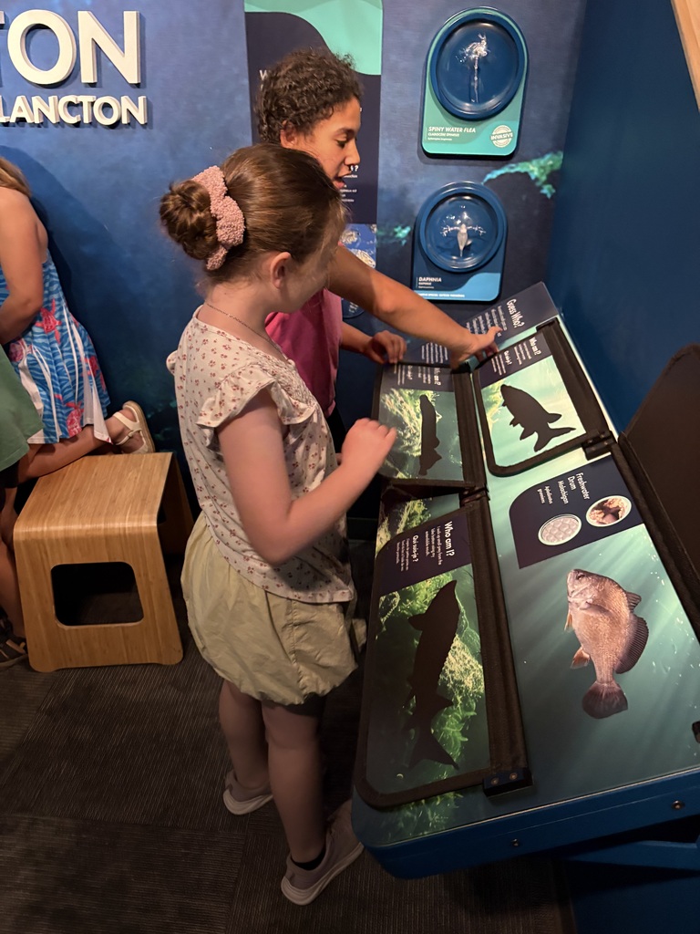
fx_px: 701
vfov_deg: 67.3
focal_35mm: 26
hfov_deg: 53.1
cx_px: 350
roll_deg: -1.3
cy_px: 467
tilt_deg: -30.7
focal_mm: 5.96
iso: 500
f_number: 1.6
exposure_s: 1/30
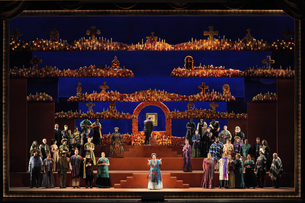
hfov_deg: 28.8
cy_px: 102
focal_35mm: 70
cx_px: 152
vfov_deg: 19.5
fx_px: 593
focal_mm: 70
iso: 4000
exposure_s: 1/100
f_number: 7.1
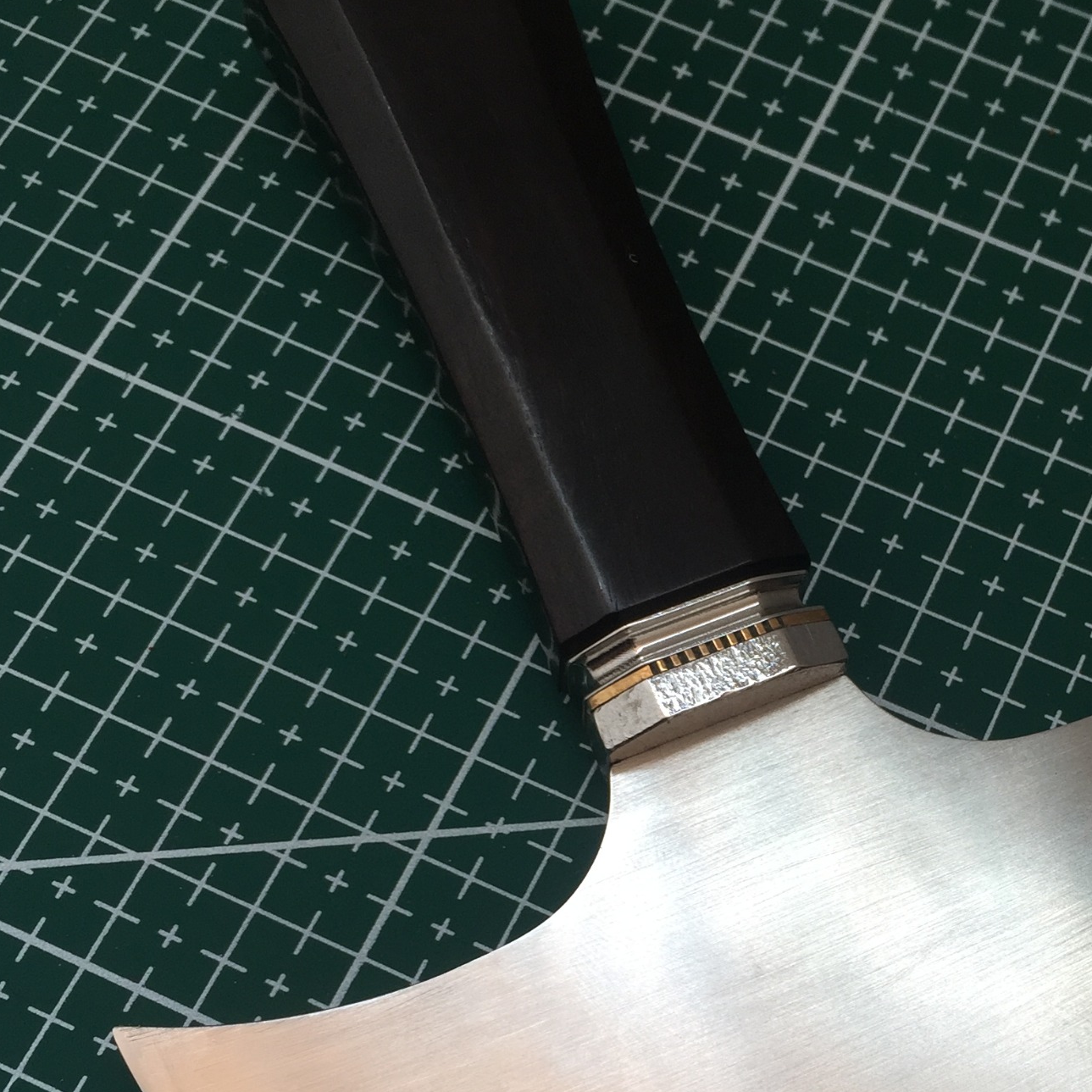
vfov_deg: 31.7
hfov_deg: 31.9
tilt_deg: -69.3
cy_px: 801
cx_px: 747
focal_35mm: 53
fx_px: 1892
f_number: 2.2
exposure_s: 1/50
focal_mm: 4.15
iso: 40
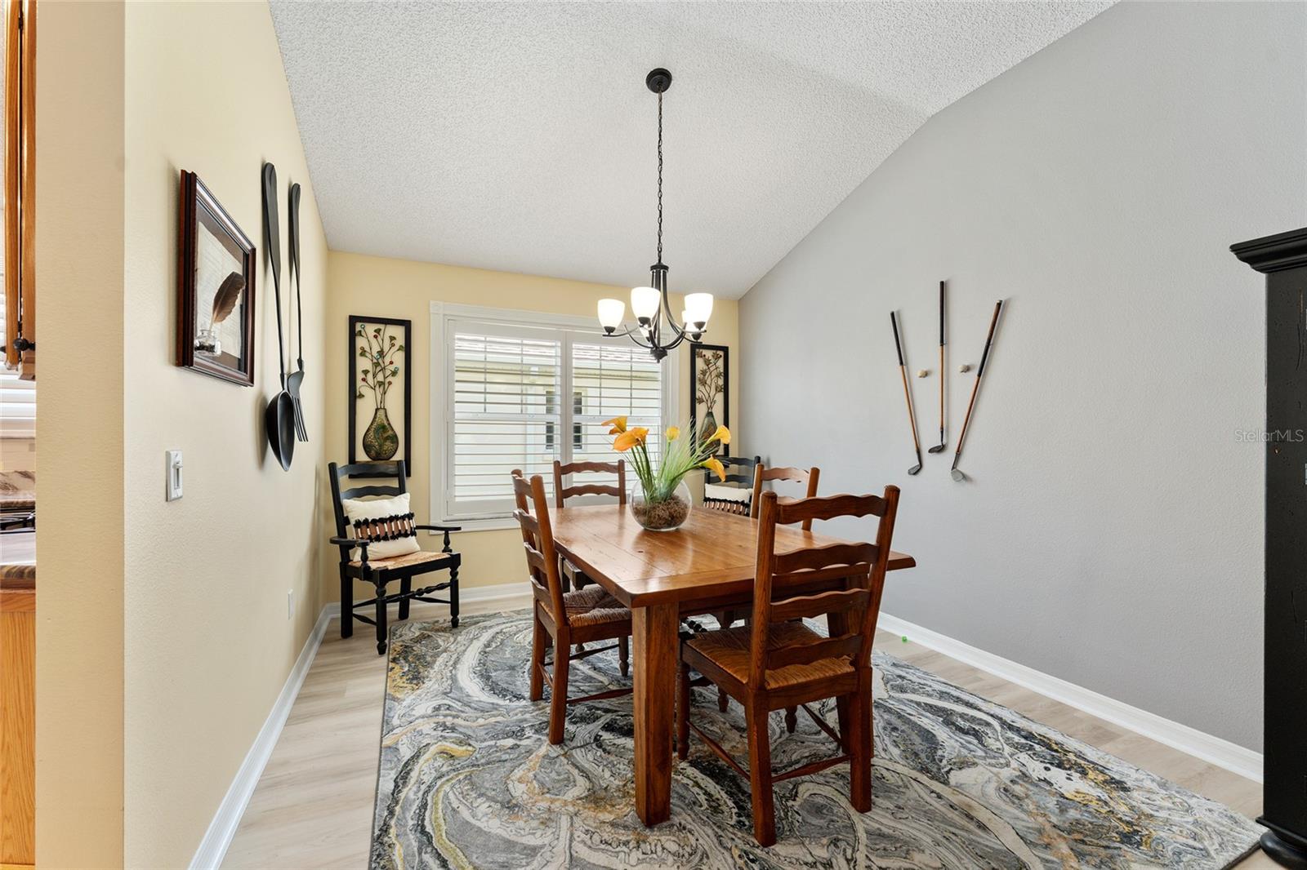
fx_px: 508
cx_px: 654
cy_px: 435
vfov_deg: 81.2
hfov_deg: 104.3
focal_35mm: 14
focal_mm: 14
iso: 400
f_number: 7.1
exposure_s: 1/13
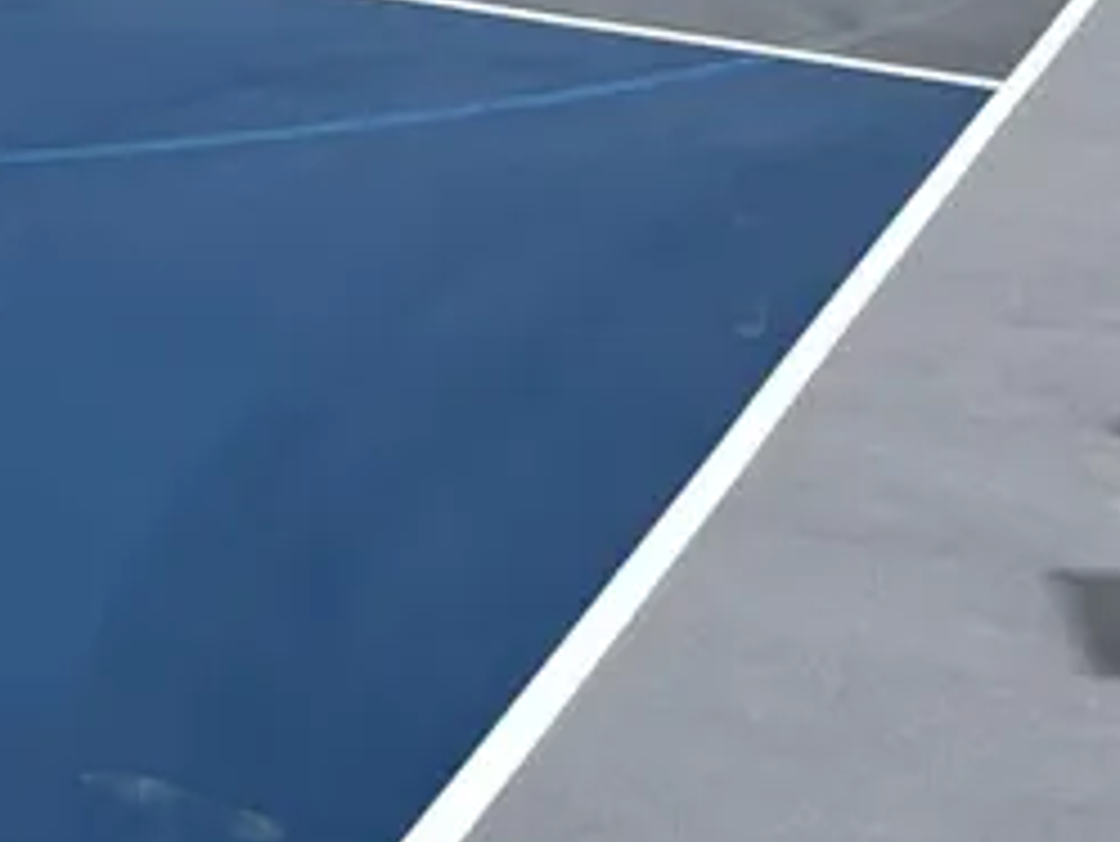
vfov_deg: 17.3
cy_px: -189
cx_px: 40
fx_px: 2622
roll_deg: -1.6
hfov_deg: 23.3
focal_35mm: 81
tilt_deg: -9.5
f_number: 2.2
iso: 50
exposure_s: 1/2028
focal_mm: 2.22
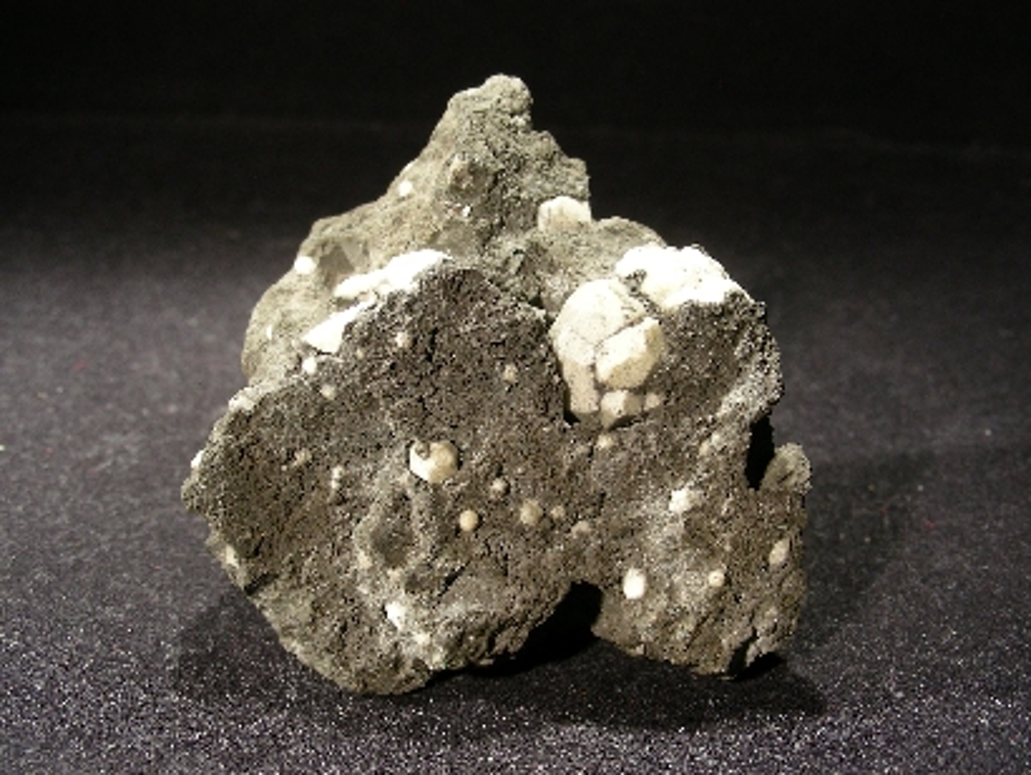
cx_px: 516
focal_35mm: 44
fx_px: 1311
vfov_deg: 32.9
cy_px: 388
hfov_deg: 42.9
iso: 50
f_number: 3.5
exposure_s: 1/12
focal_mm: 7.4
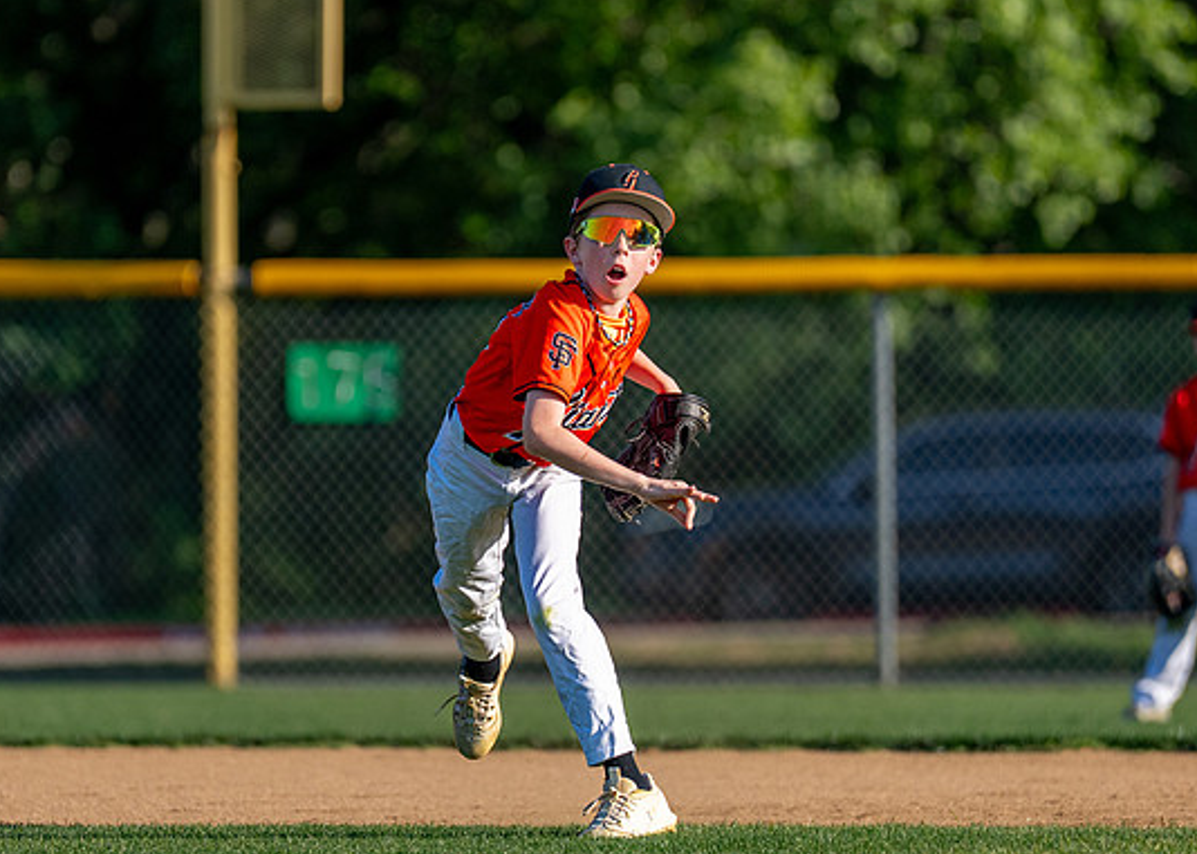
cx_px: 473
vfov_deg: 3.1
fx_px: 15870
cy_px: 460
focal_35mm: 467
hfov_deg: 4.3
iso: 160
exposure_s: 1/3200
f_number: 2.8
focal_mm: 200
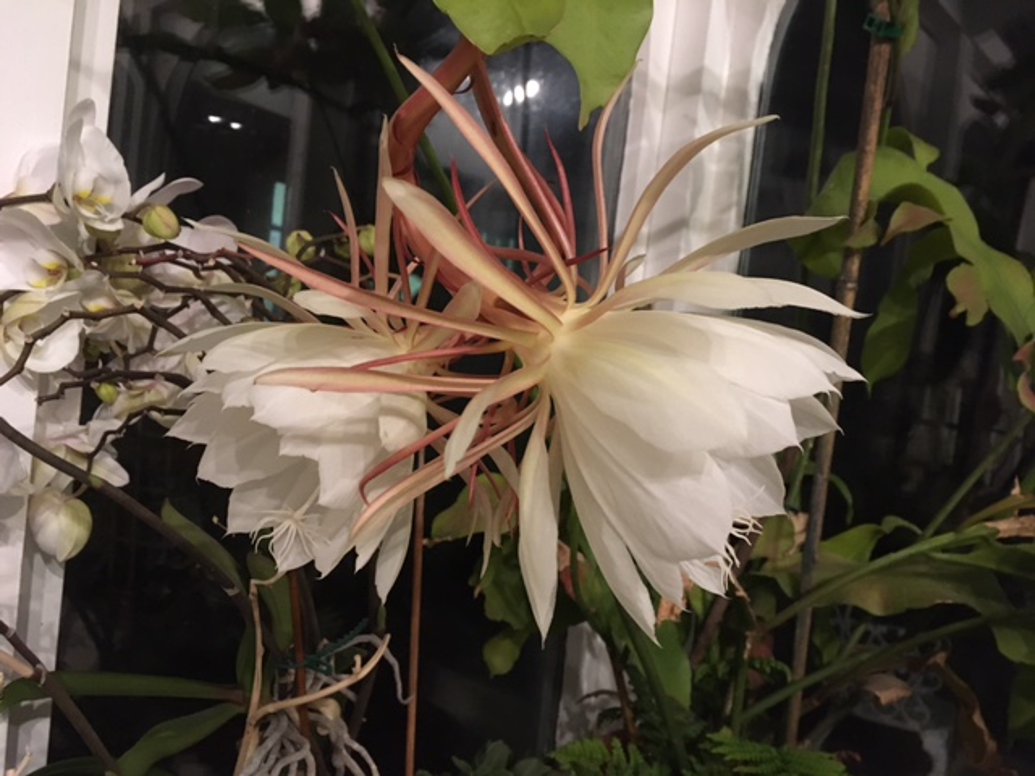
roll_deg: -6.6
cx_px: 518
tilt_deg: -3.1
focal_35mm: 29
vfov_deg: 48.2
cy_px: 388
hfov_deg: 61.7
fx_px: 867
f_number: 2.2
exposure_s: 1/17
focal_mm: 4.15
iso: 400
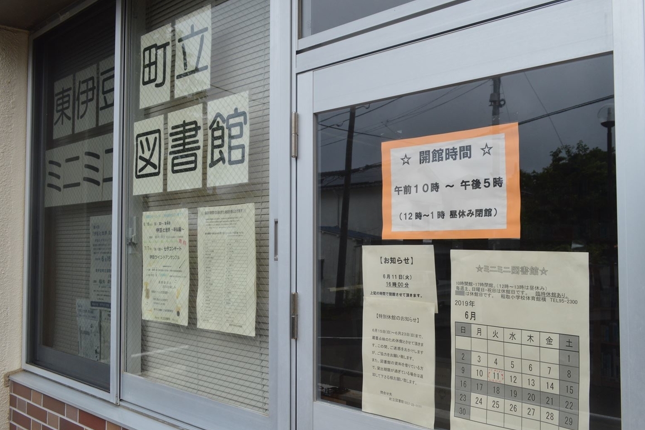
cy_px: 215
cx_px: 326
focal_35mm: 28
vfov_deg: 46.4
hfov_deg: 65.5
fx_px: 502
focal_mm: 18
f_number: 7.1
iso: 400
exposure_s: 1/200
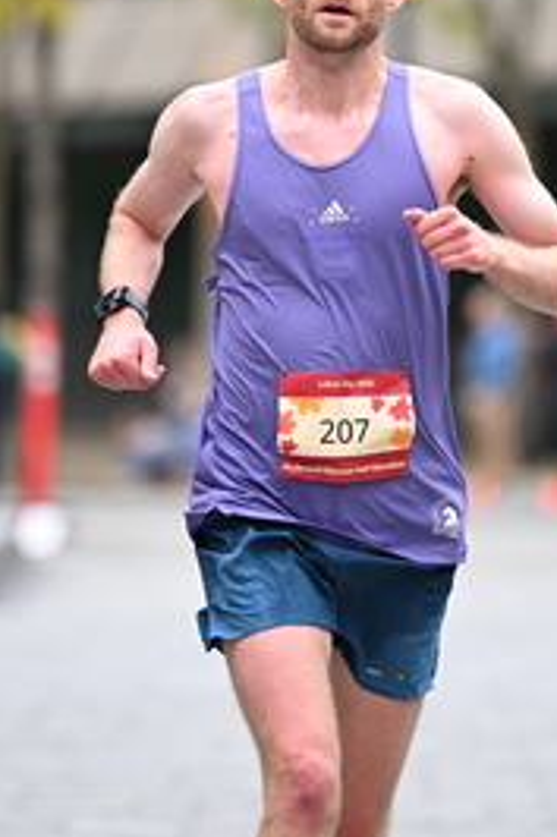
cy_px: 264
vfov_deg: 5.0
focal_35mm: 414
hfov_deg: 3.3
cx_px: 323
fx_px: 9620
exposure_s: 1/800
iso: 1600
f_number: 2.8
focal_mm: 200
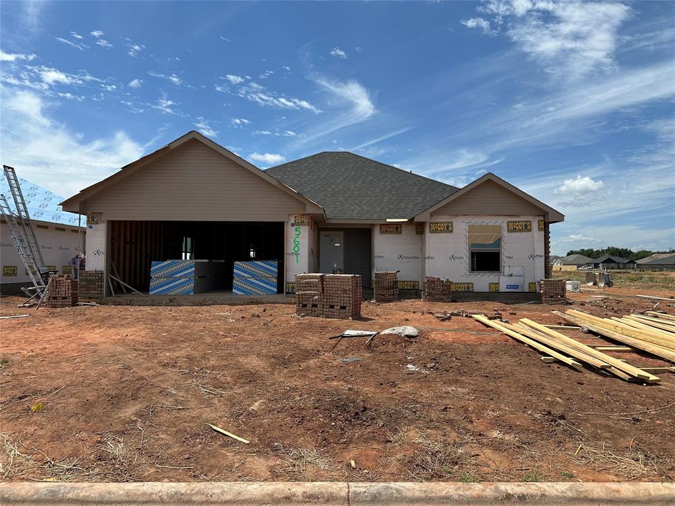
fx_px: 468
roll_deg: -0.3
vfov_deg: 56.8
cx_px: 338
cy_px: 253
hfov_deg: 71.6
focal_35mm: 24
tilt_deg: +2.6
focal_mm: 6.86
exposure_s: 1/5525
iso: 80
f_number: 1.78
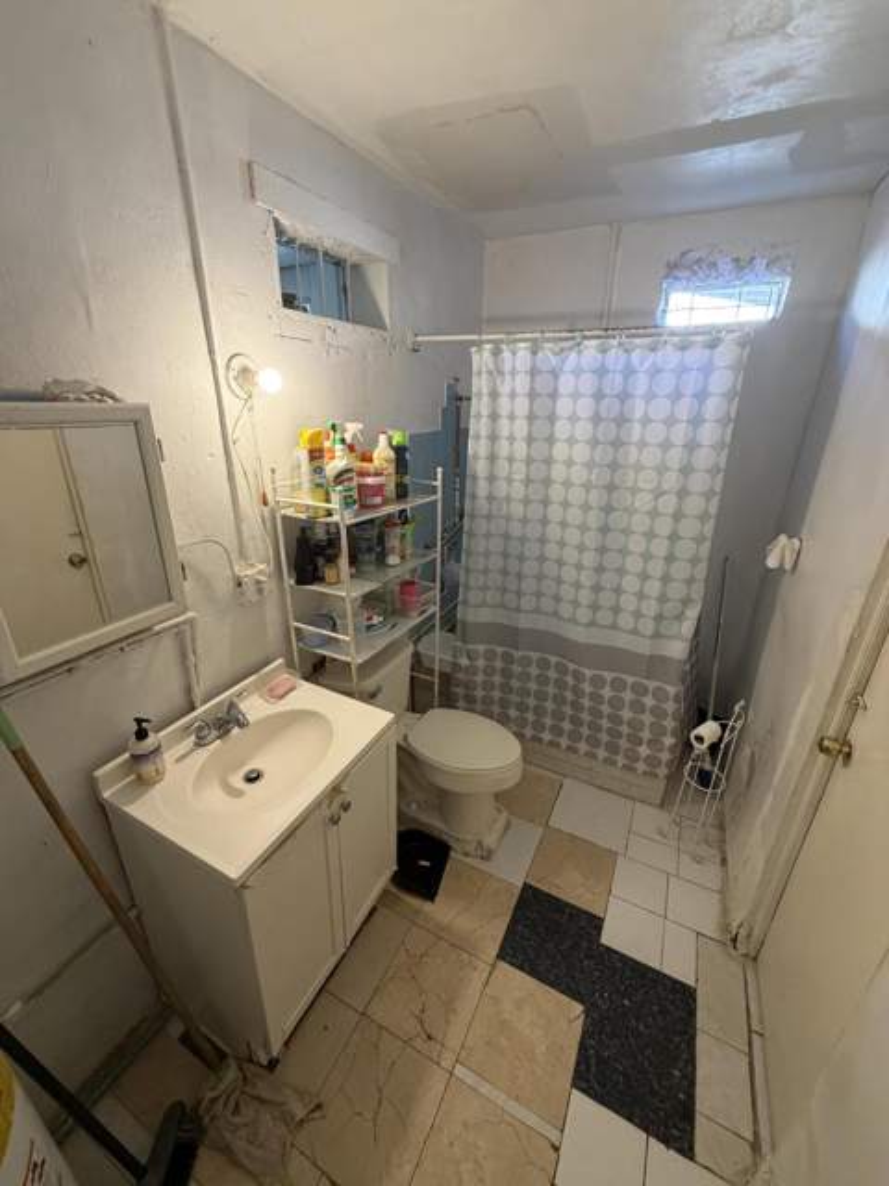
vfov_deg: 102.1
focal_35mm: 14
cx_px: 444
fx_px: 479
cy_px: 593
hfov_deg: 85.7
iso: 320
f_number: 2.2
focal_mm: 2.22
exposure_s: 1/60
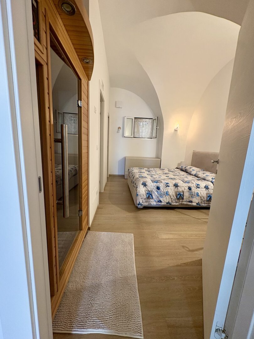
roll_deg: -2.4
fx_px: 137
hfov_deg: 85.7
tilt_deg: -9.7
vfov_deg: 102.1
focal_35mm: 14
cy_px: 170
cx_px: 127
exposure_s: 1/50
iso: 200
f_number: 2.2
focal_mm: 2.22
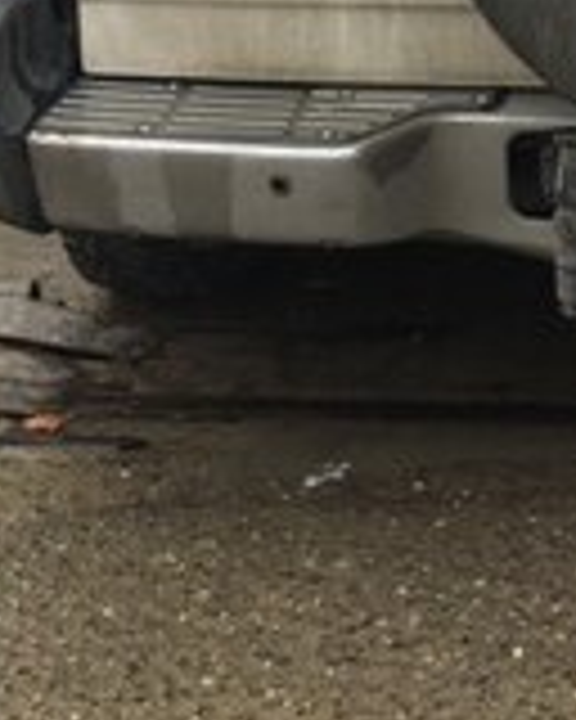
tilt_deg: -5.9
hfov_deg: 17.0
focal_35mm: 88
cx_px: 616
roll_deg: +0.0
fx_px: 1875
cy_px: -378
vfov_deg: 19.0
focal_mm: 4.15
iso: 32
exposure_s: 1/599
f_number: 2.2
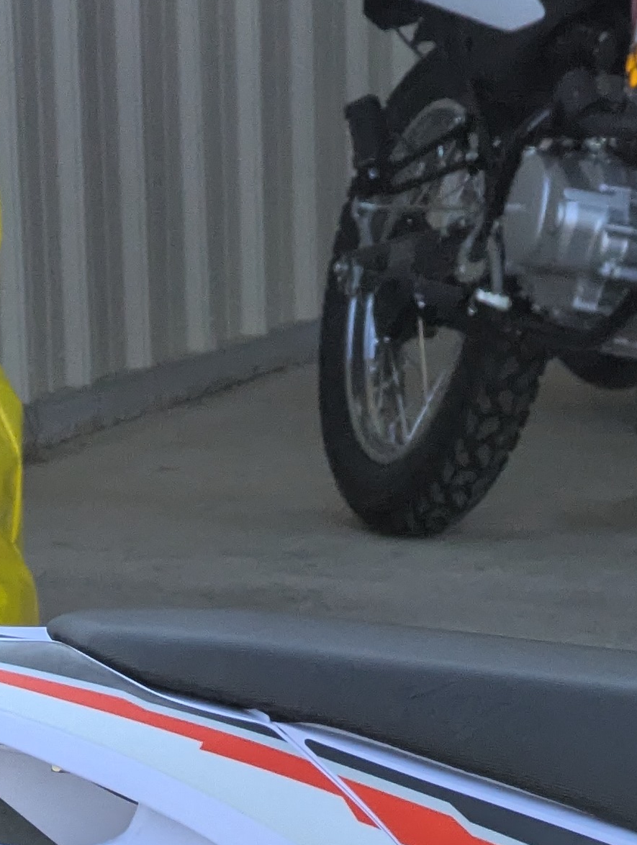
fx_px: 9005
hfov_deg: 4.0
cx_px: 127
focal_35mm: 368
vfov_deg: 5.3
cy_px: 1266
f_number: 3.5
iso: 304
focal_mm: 19
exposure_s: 1/1305
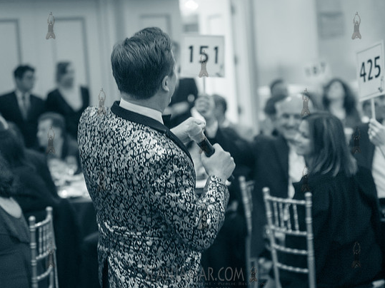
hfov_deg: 18.9
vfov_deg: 14.2
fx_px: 1156
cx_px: 183
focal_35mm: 104
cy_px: 161
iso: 10000
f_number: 2.8
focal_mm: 80
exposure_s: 1/200
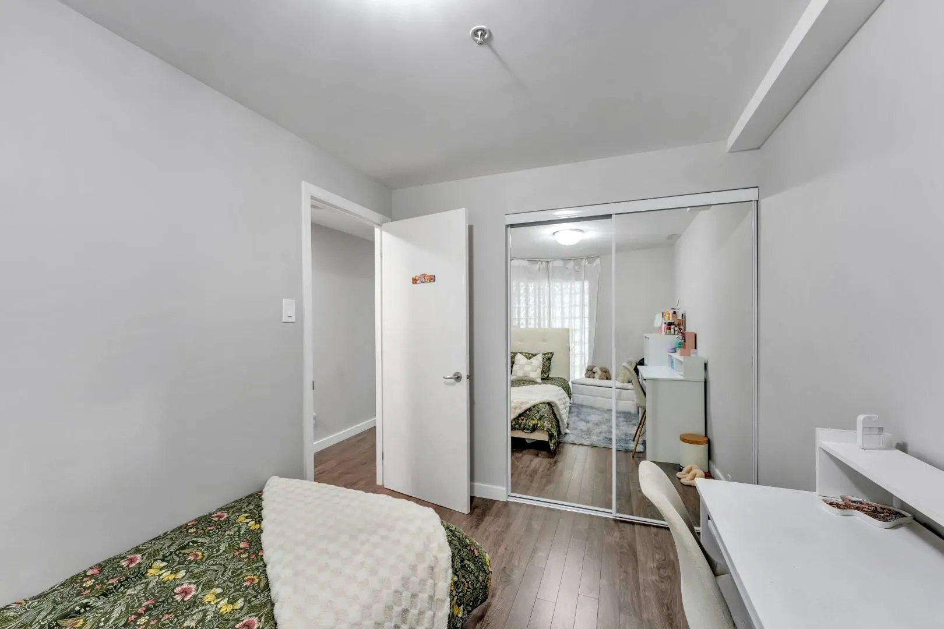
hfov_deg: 104.3
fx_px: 367
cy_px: 314
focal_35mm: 14
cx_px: 472
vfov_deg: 81.2
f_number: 8
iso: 400
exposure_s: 1/5
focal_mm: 14
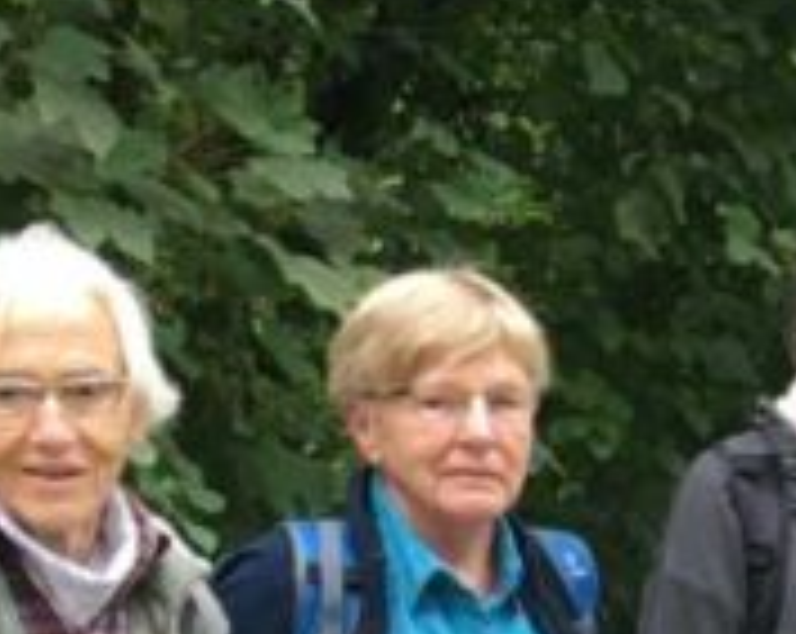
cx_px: 1354
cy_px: 872
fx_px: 3857
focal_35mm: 164
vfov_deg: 9.2
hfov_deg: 11.1
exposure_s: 1/33
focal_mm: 4.15
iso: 25
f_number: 2.2
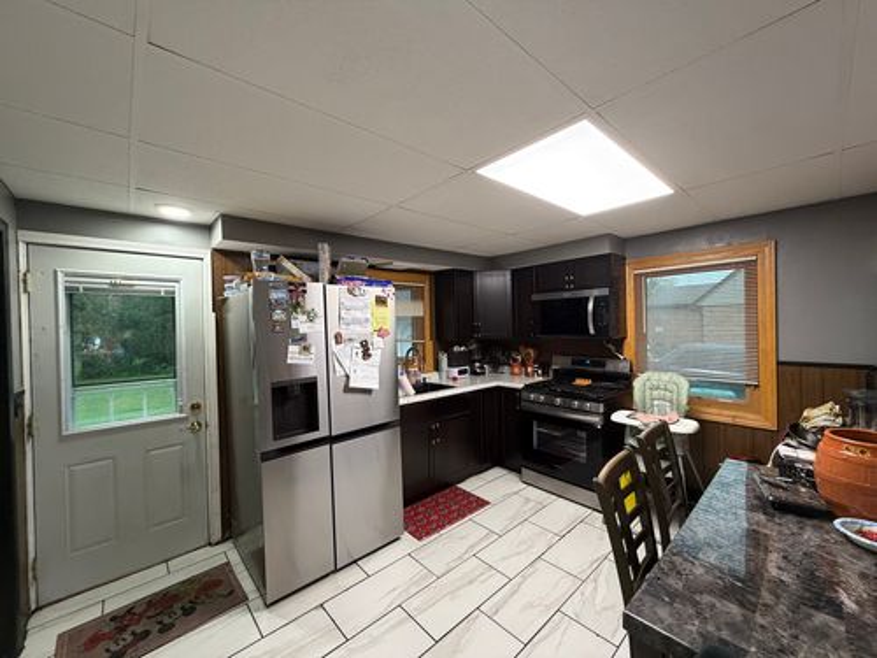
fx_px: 355
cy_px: 329
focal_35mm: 14
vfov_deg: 85.7
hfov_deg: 102.1
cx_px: 438
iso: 250
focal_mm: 2.22
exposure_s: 1/60
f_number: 2.2
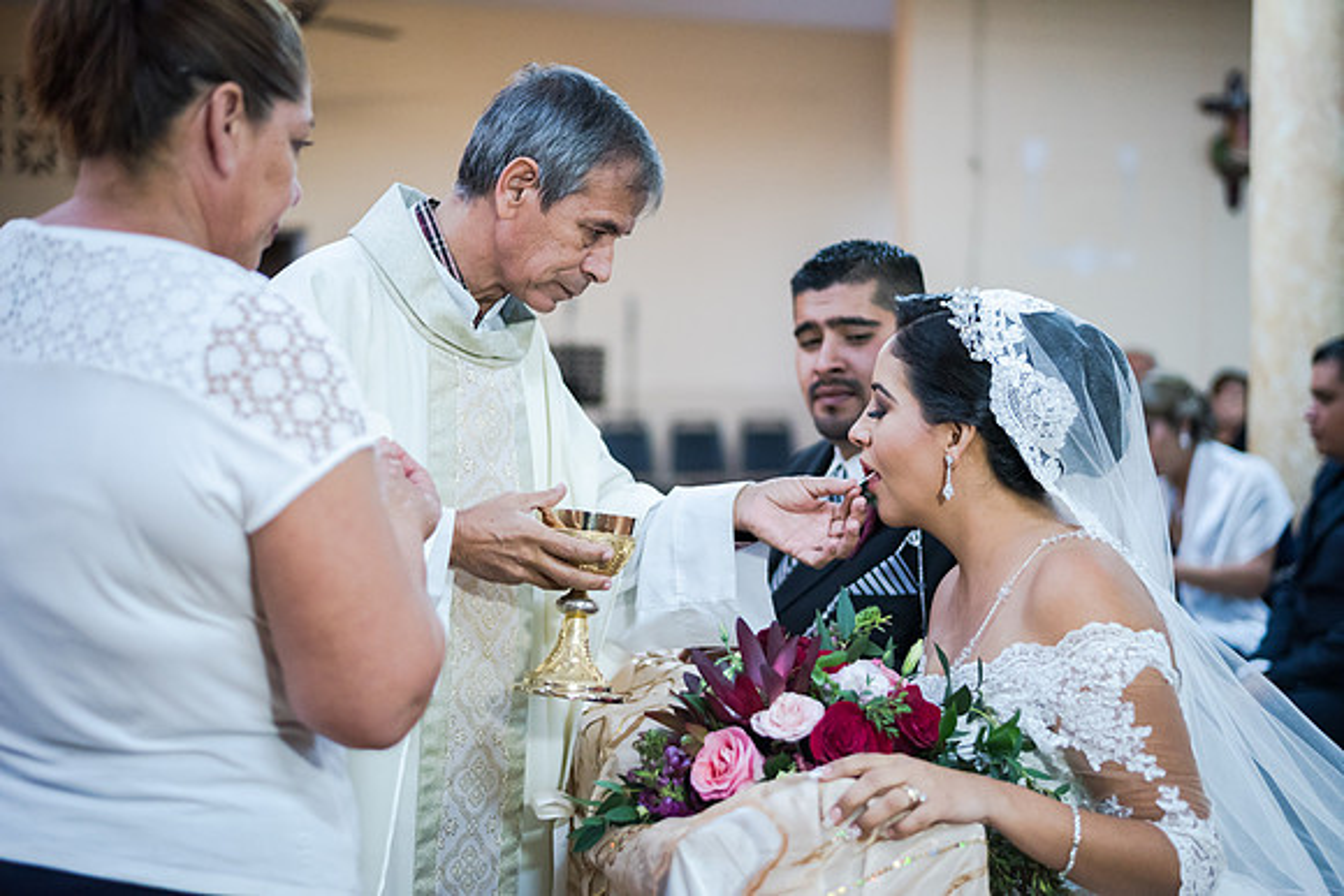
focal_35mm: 50
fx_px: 1867
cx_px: 672
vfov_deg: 27.0
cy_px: 448
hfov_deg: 39.6
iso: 1600
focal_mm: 50
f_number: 1.8
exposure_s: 1/320
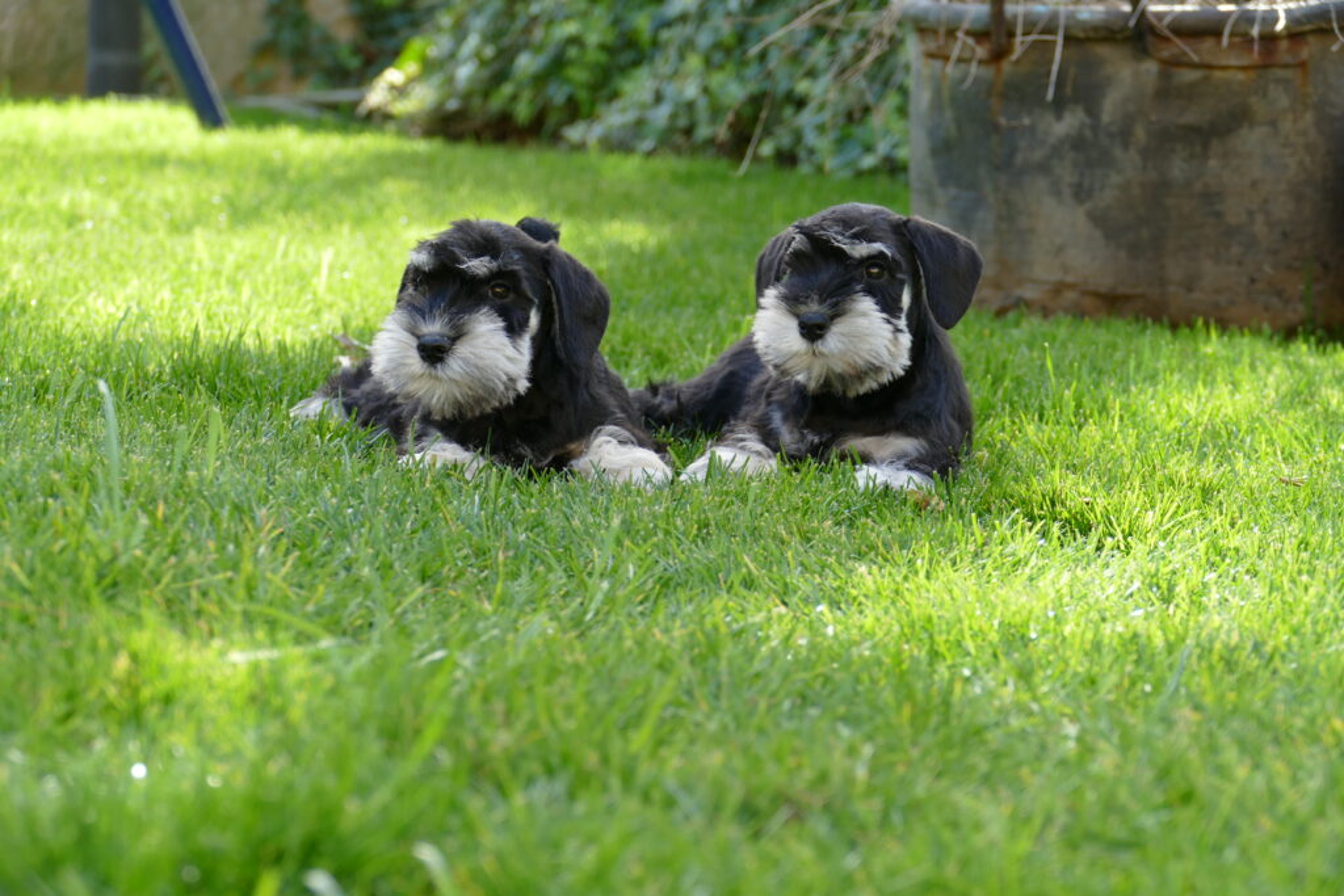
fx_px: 5190
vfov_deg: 9.9
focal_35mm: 139
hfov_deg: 14.8
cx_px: 672
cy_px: 448
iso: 125
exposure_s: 1/125
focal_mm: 50.69
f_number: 3.9
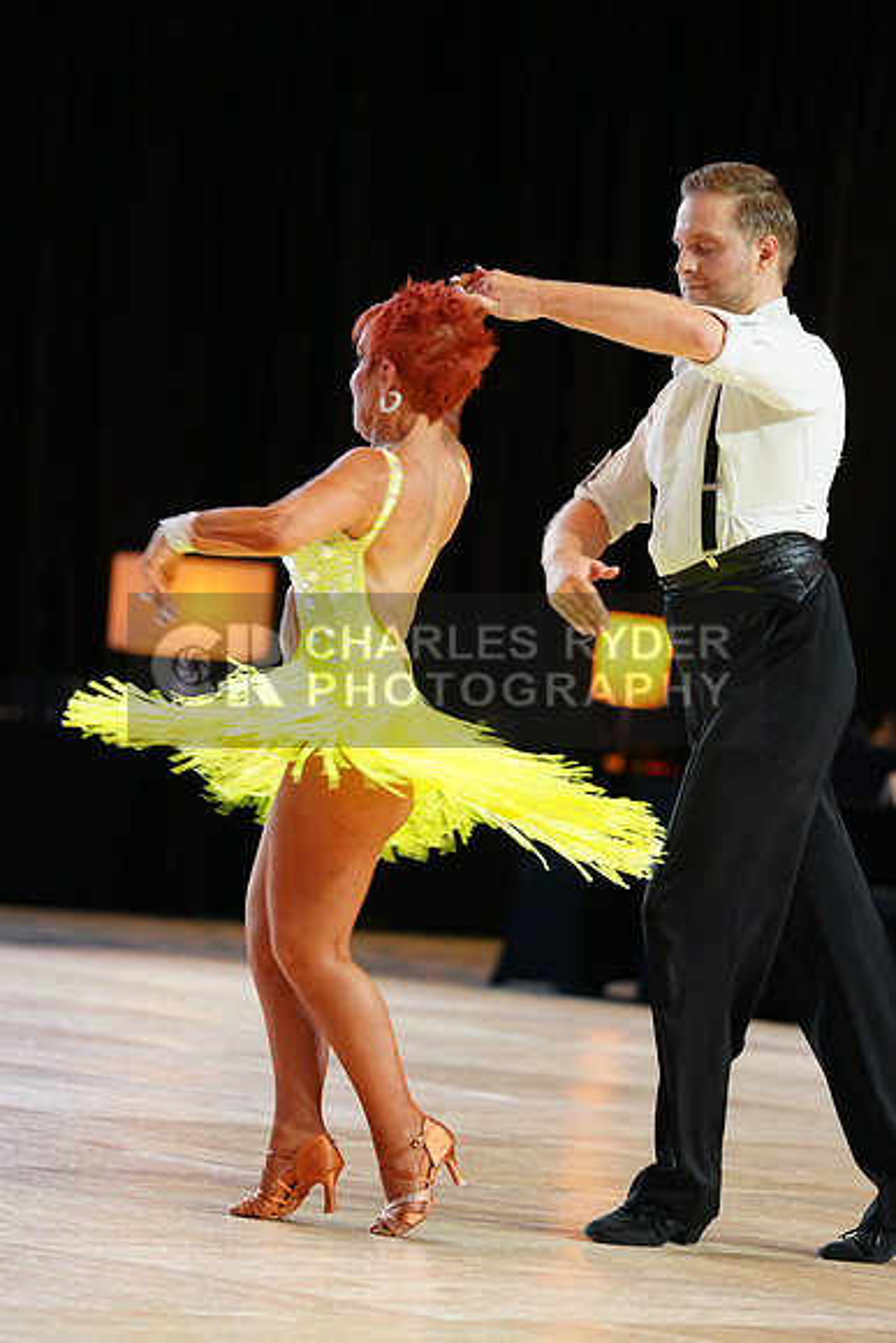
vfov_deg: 10.3
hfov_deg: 6.9
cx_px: 448
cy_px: 672
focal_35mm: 200
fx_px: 7462
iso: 2500
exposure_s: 1/250
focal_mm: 200
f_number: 4
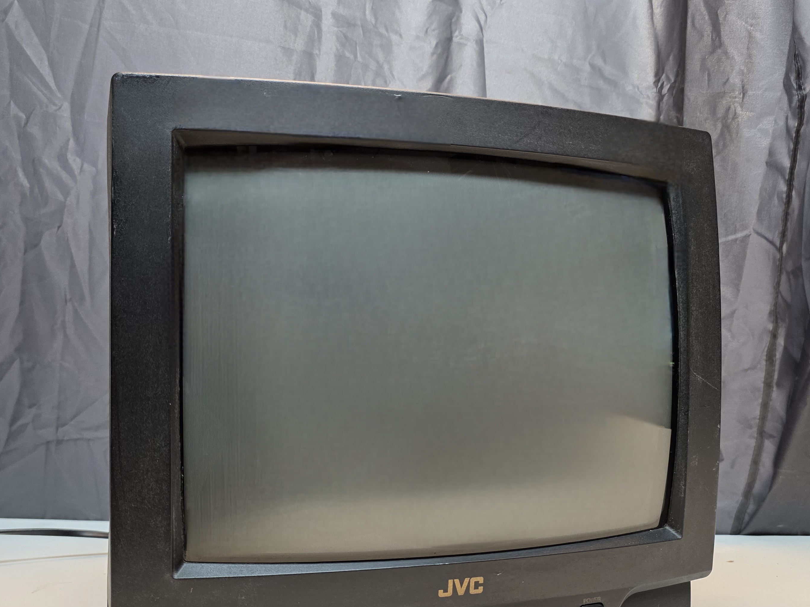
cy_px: 360
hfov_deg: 54.0
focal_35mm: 34
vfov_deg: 41.6
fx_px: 796
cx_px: 418
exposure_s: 1/120
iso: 250
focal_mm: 6.3
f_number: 1.7
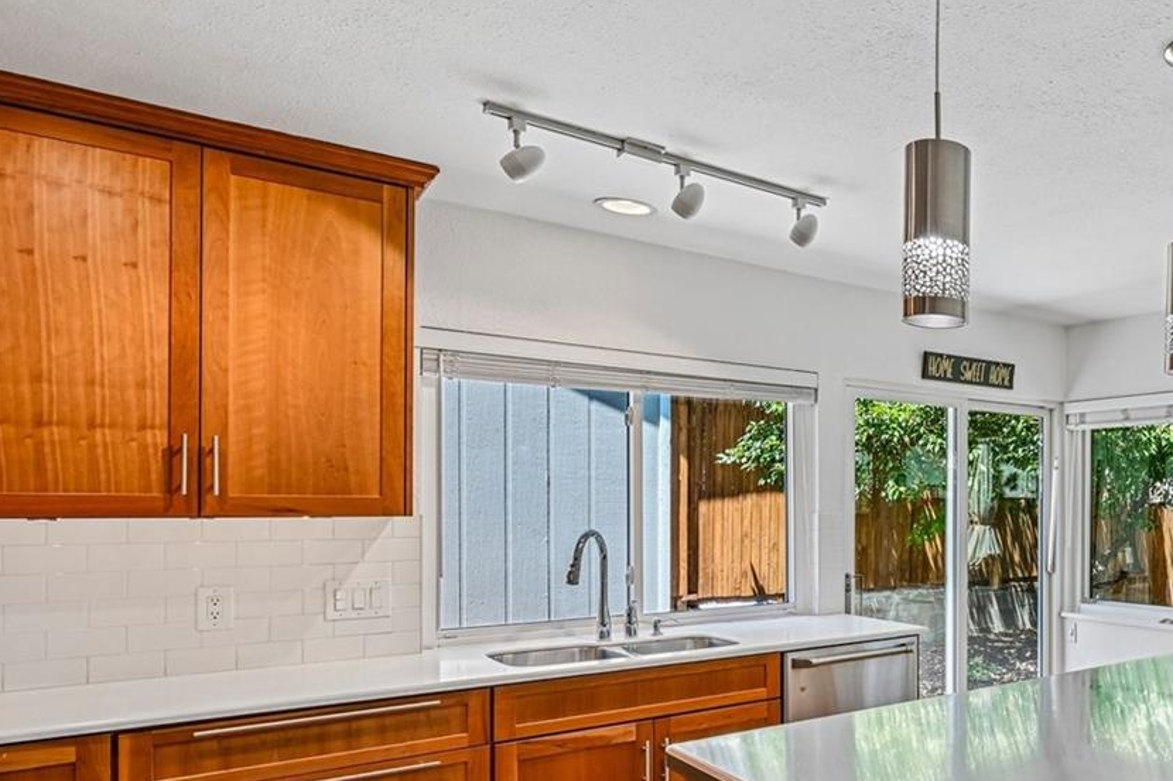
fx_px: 880
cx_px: 1036
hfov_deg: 58.5
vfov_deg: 47.4
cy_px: 499
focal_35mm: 27
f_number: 10
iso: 180
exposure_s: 1/15
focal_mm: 14
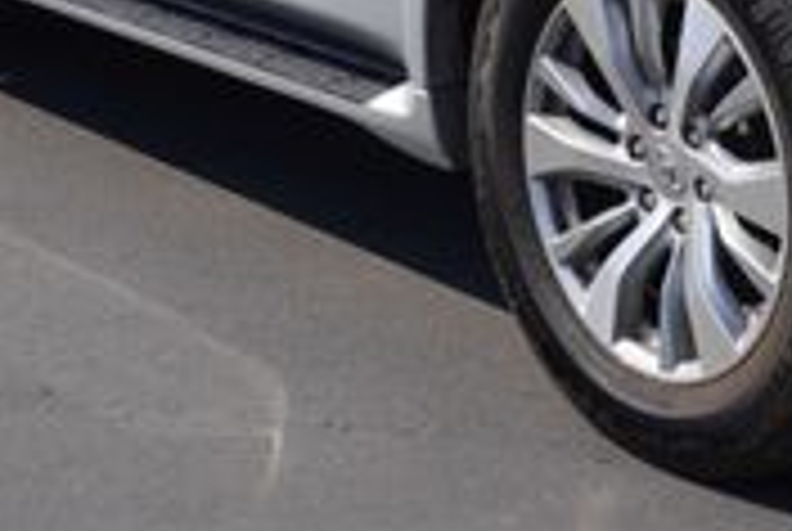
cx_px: 860
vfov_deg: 11.1
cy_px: -194
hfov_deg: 16.5
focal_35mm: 120
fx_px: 2644
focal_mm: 22
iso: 100
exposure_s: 1/200
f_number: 10
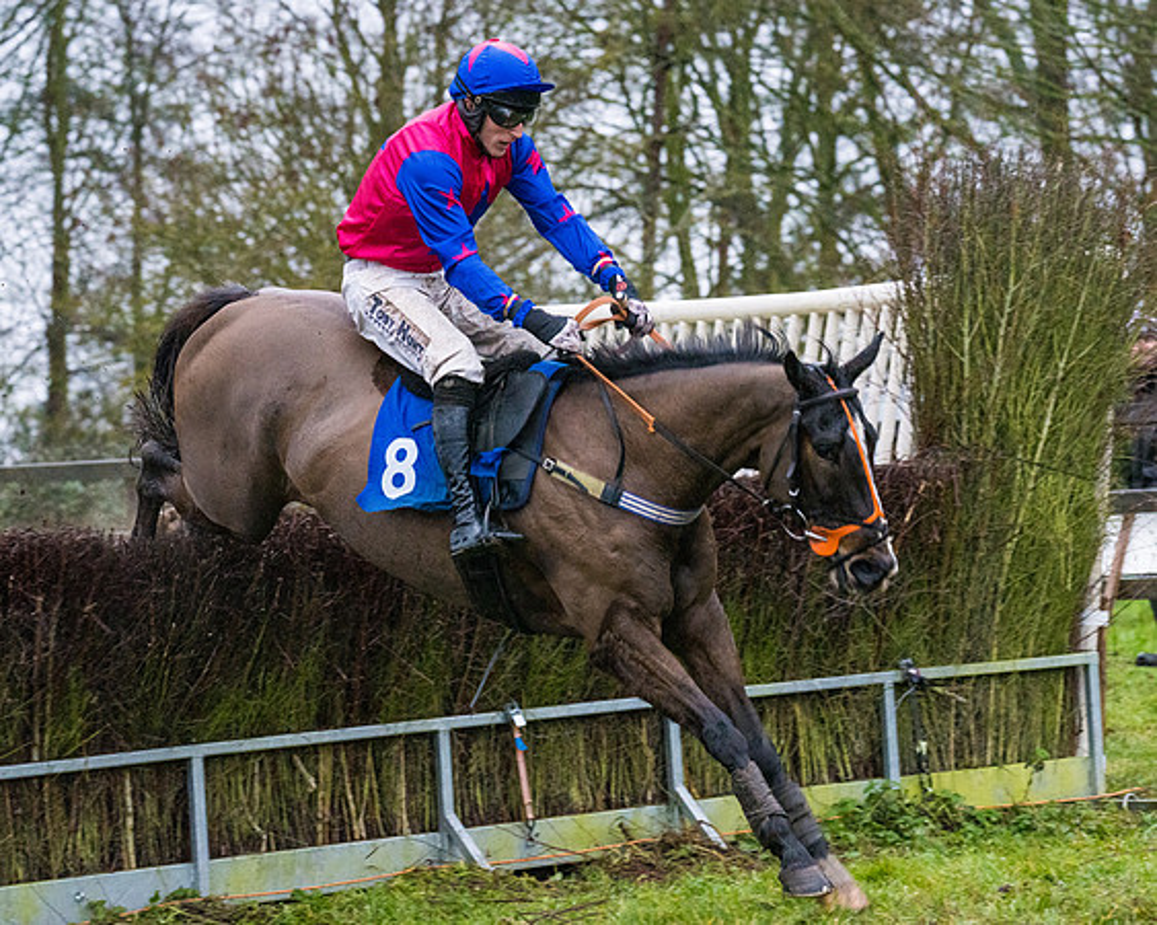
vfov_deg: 9.3
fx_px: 5660
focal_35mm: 165
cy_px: 422
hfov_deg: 11.7
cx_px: 480
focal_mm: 135
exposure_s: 1/640
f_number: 5
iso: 5000
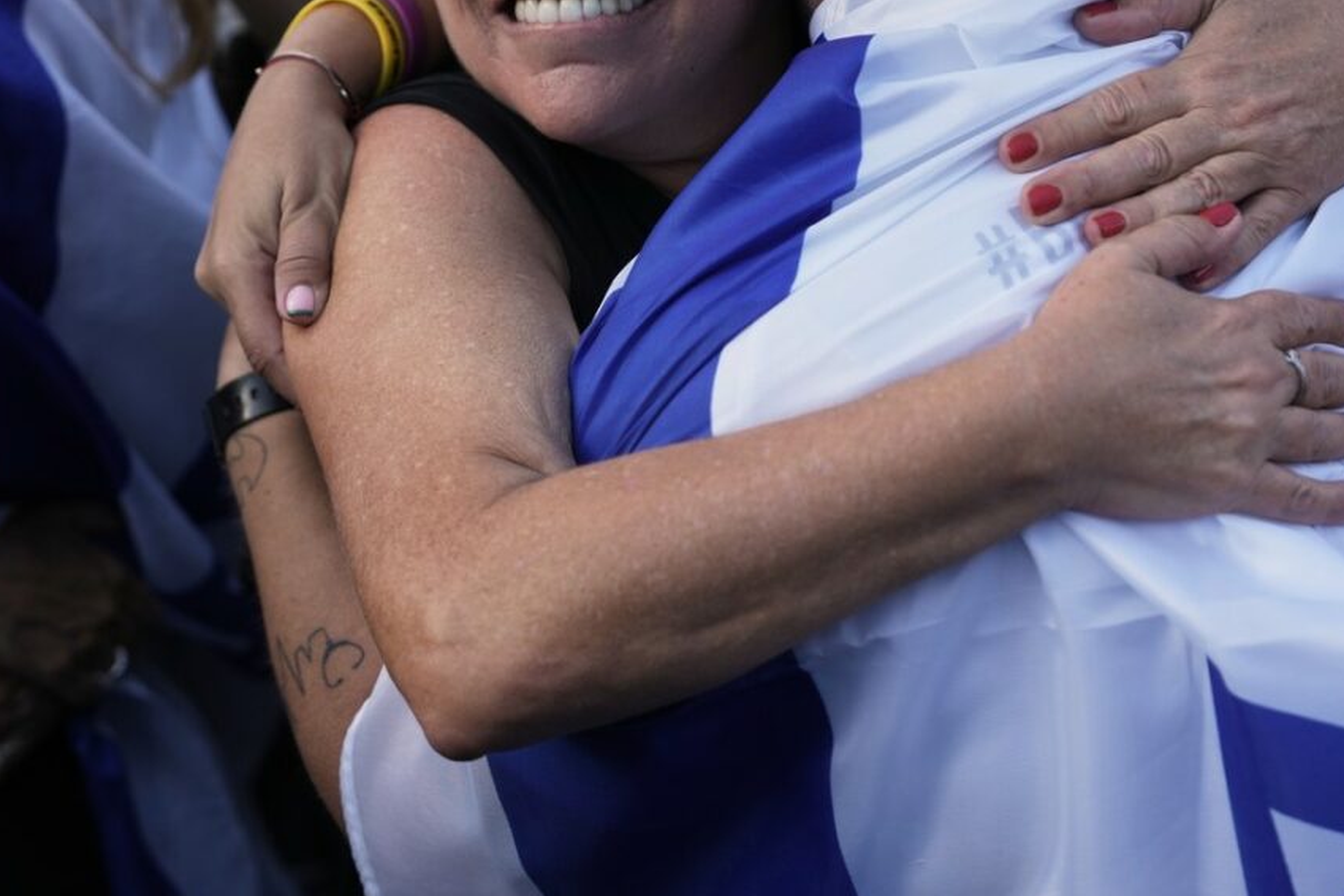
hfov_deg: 21.4
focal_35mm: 95
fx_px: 3546
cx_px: 769
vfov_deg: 14.4
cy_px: 241
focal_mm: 63
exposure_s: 1/1000
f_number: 2.8
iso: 250
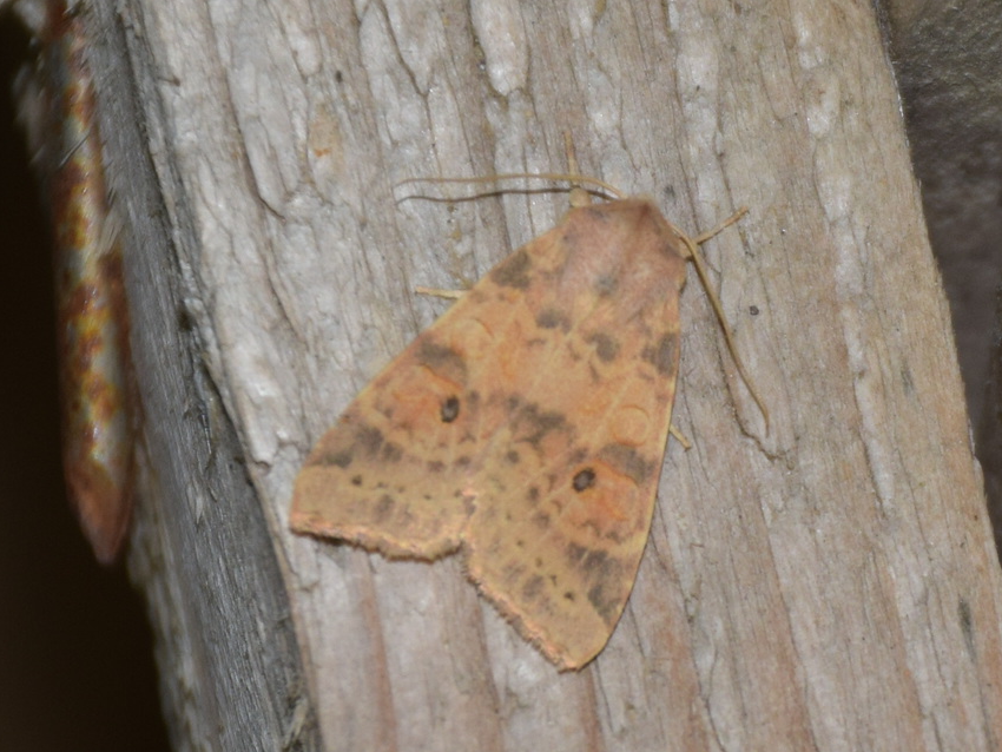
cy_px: 376
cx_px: 551
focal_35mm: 228
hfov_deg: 8.7
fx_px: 6602
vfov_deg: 6.5
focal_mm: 140
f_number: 5.6
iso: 320
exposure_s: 1/60
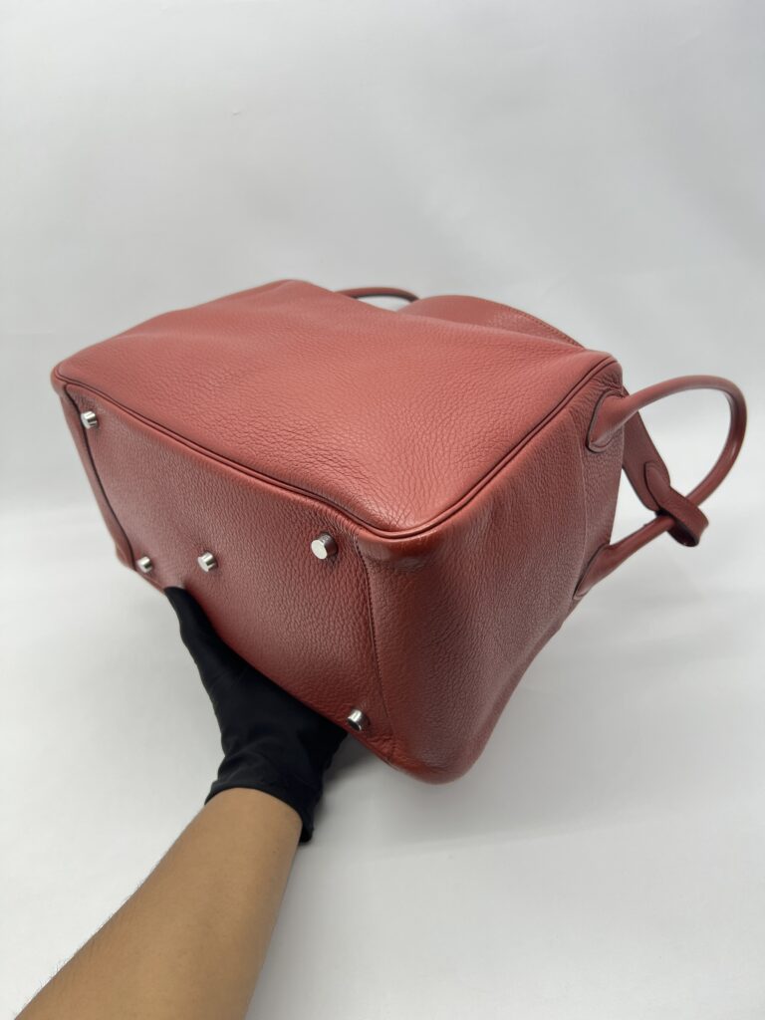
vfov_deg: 67.3
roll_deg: +6.4
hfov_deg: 53.1
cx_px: 382
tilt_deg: -29.0
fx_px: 766
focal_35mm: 26
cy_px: 510
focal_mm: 5.7
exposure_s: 1/100
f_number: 1.5
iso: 50
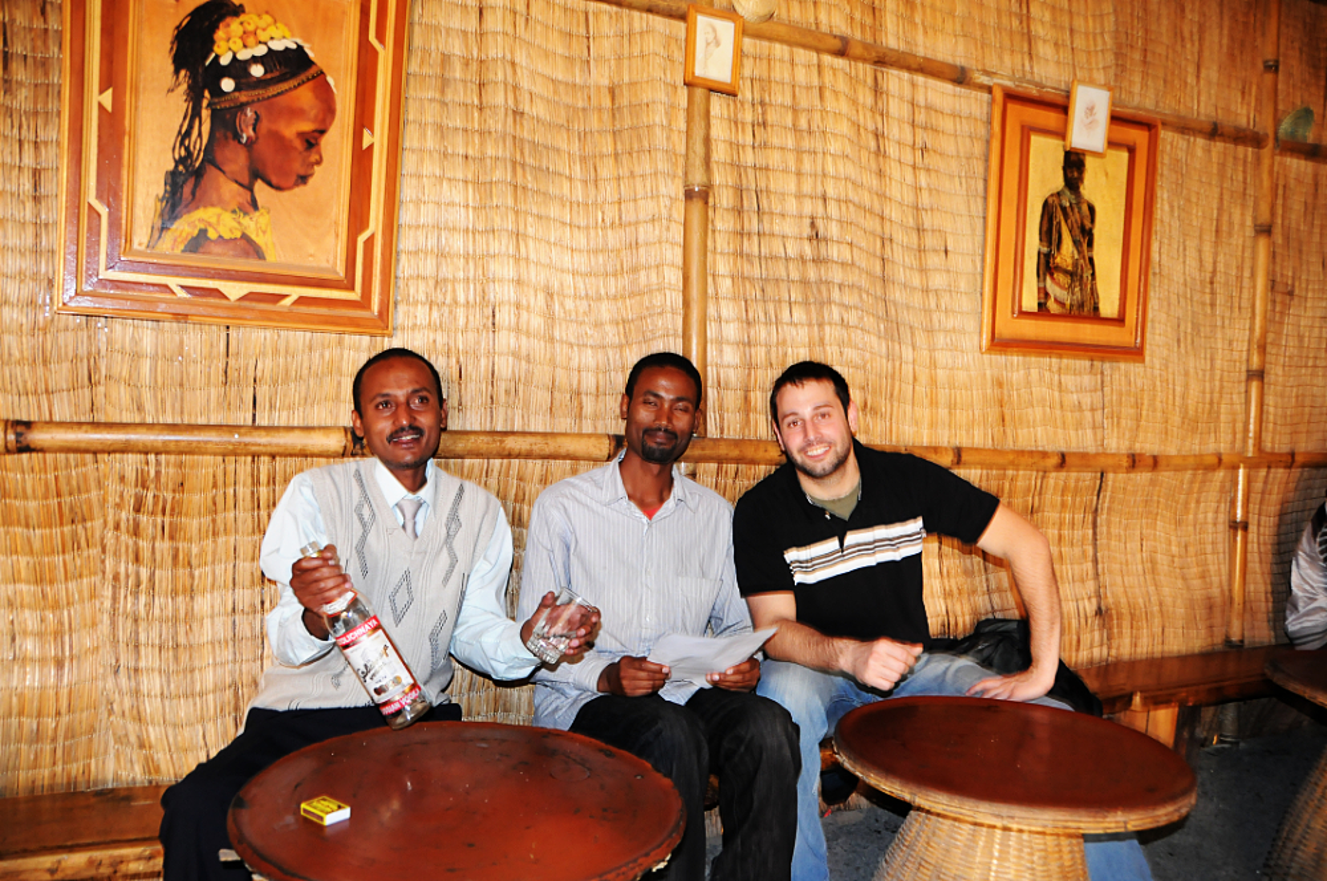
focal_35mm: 30
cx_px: 664
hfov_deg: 62.0
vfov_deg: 43.5
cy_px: 440
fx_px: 1104
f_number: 3.5
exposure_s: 1/13
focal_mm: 20
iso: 800
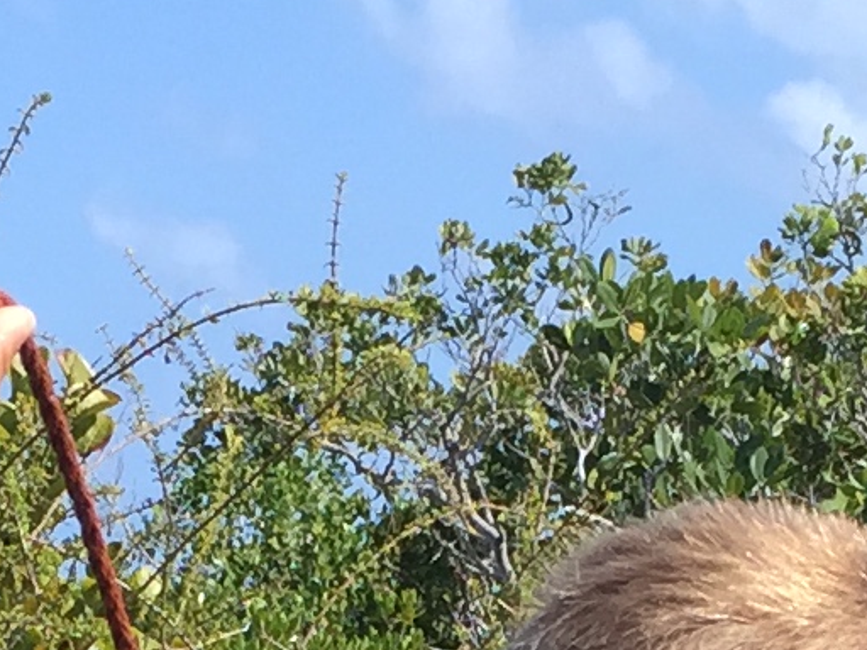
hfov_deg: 10.7
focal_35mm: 185
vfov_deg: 7.1
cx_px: 579
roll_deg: -4.8
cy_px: 2019
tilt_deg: -14.4
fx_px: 4634
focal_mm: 4.15
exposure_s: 1/1464
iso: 32
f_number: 2.2
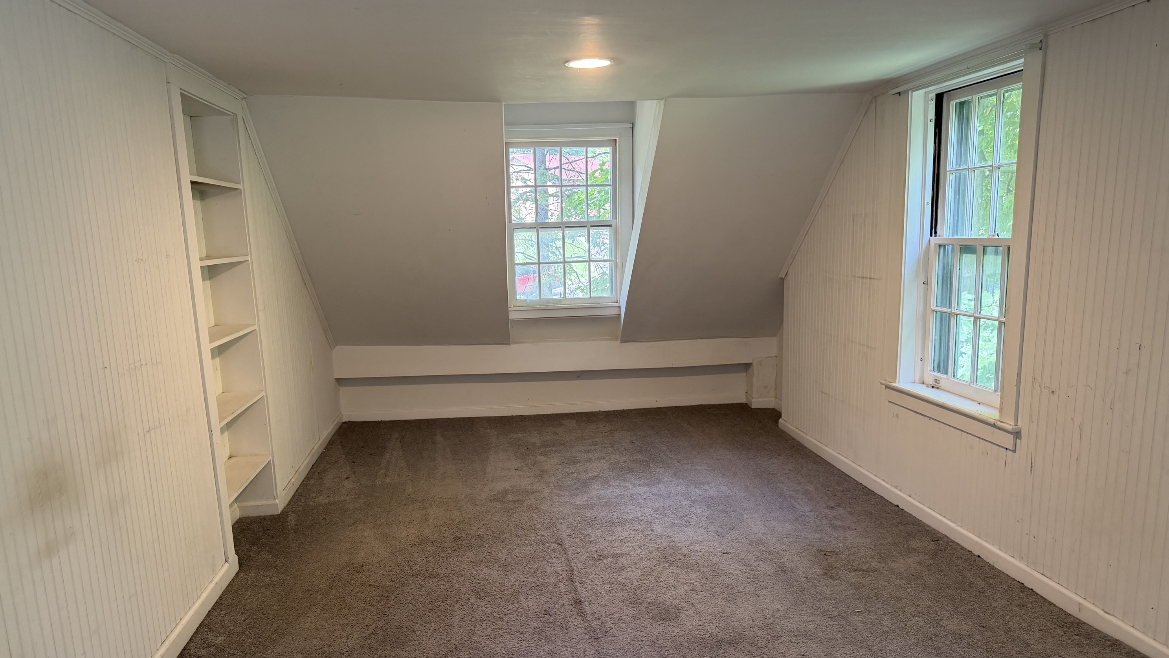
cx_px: 569
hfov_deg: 69.9
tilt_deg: -11.3
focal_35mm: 27
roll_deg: +1.1
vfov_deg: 42.7
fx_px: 837
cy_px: 396
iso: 200
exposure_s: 1/73
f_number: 1.78
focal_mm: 6.76
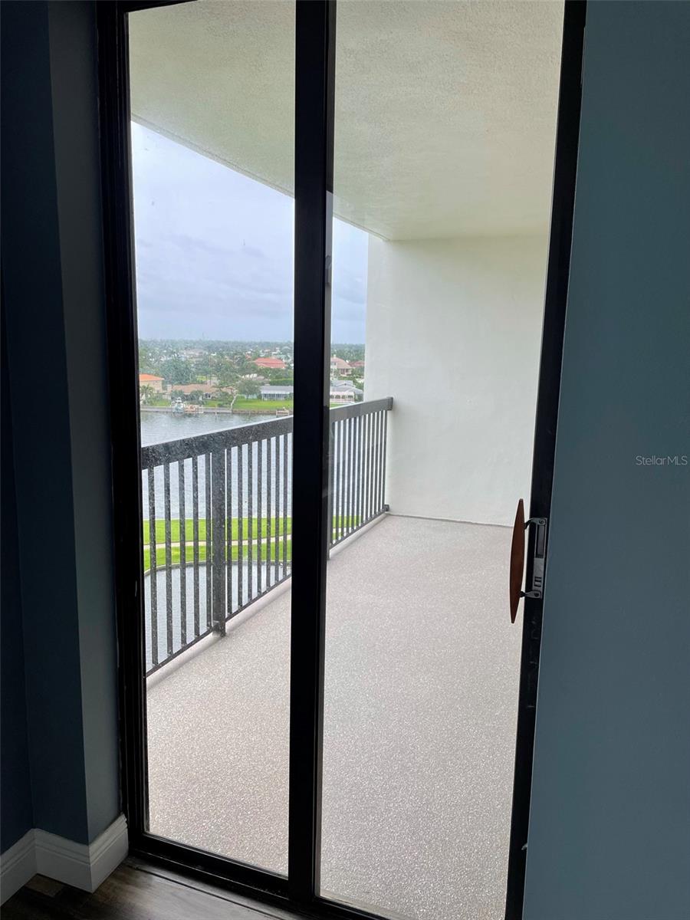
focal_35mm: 26
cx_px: 345
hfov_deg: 53.1
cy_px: 460
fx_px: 691
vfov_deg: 67.3
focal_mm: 4.2
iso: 32
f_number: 1.6
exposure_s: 1/371
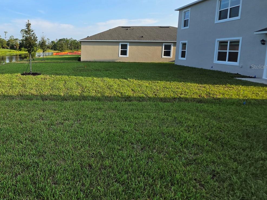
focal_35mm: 21
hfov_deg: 72.4
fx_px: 162
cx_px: 61
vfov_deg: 61.9
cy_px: 66
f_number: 1.9
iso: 32
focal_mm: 2.2
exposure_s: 1/973
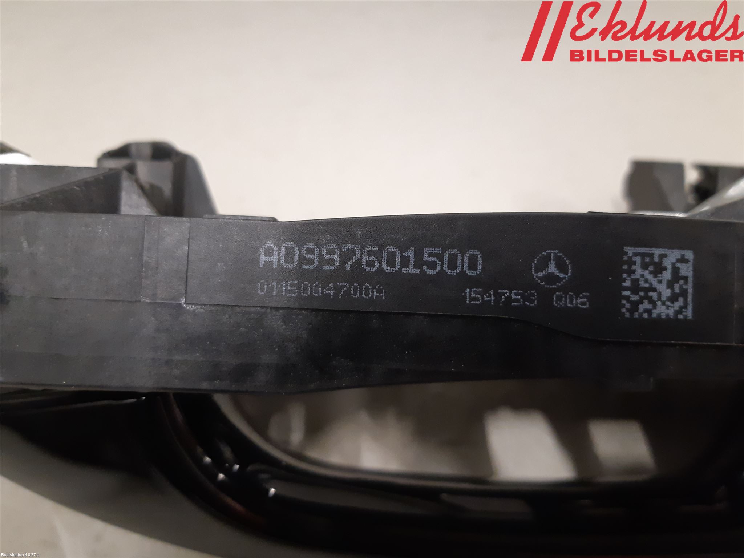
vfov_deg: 53.1
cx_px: 372
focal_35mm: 26
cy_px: 279
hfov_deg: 67.3
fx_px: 559
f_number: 1.7
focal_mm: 3.93
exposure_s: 1/50
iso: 250
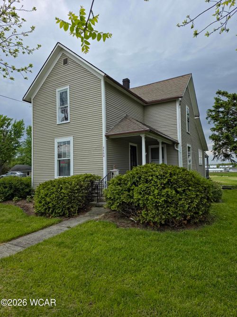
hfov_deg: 58.9
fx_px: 210
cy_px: 158
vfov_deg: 73.9
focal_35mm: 23
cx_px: 118
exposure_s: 1/3687
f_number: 1.7
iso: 80
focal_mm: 6.3
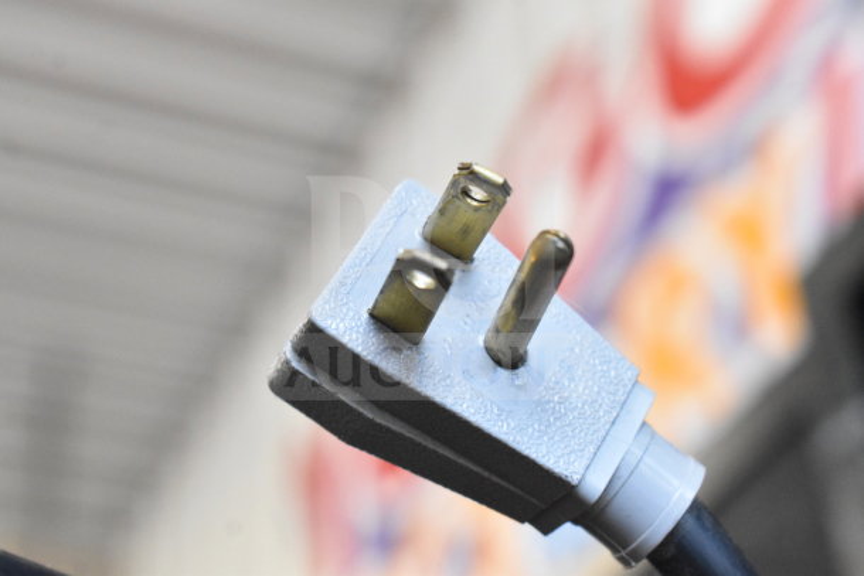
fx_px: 1800
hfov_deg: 27.0
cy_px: 288
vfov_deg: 18.2
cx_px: 432
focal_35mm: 75
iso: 6400
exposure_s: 1/200
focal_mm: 50
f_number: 7.1
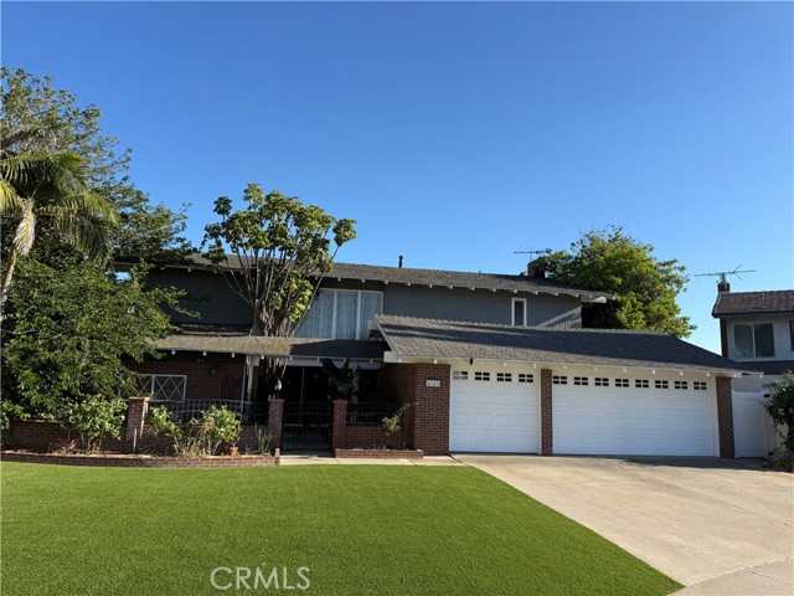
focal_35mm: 24
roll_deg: -1.3
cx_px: 397
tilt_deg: +8.4
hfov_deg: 71.6
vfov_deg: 56.8
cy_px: 298
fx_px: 550
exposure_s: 1/3021
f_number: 1.78
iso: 80
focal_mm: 6.76
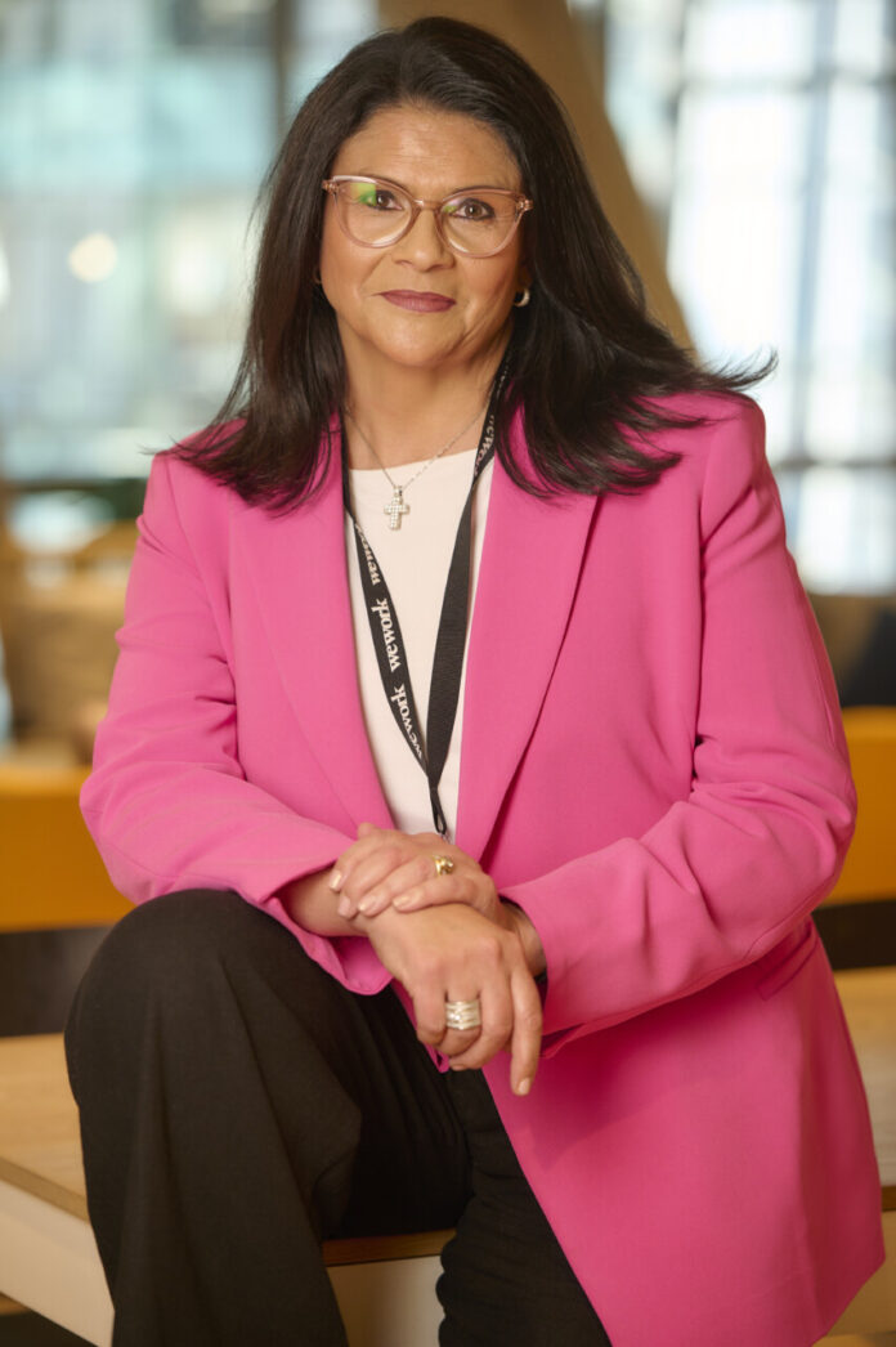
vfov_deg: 16.8
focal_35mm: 122
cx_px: 448
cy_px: 674
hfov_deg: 11.2
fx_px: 4560
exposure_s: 1/100
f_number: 3.2
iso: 400
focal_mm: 122
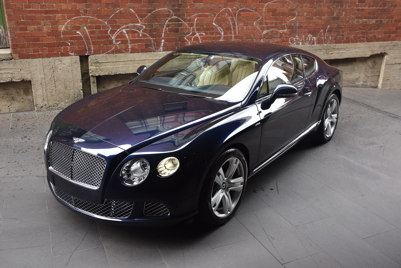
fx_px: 401
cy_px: 136
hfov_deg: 53.1
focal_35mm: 36
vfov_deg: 36.9
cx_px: 198
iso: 250
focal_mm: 35
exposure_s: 1/160
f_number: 4
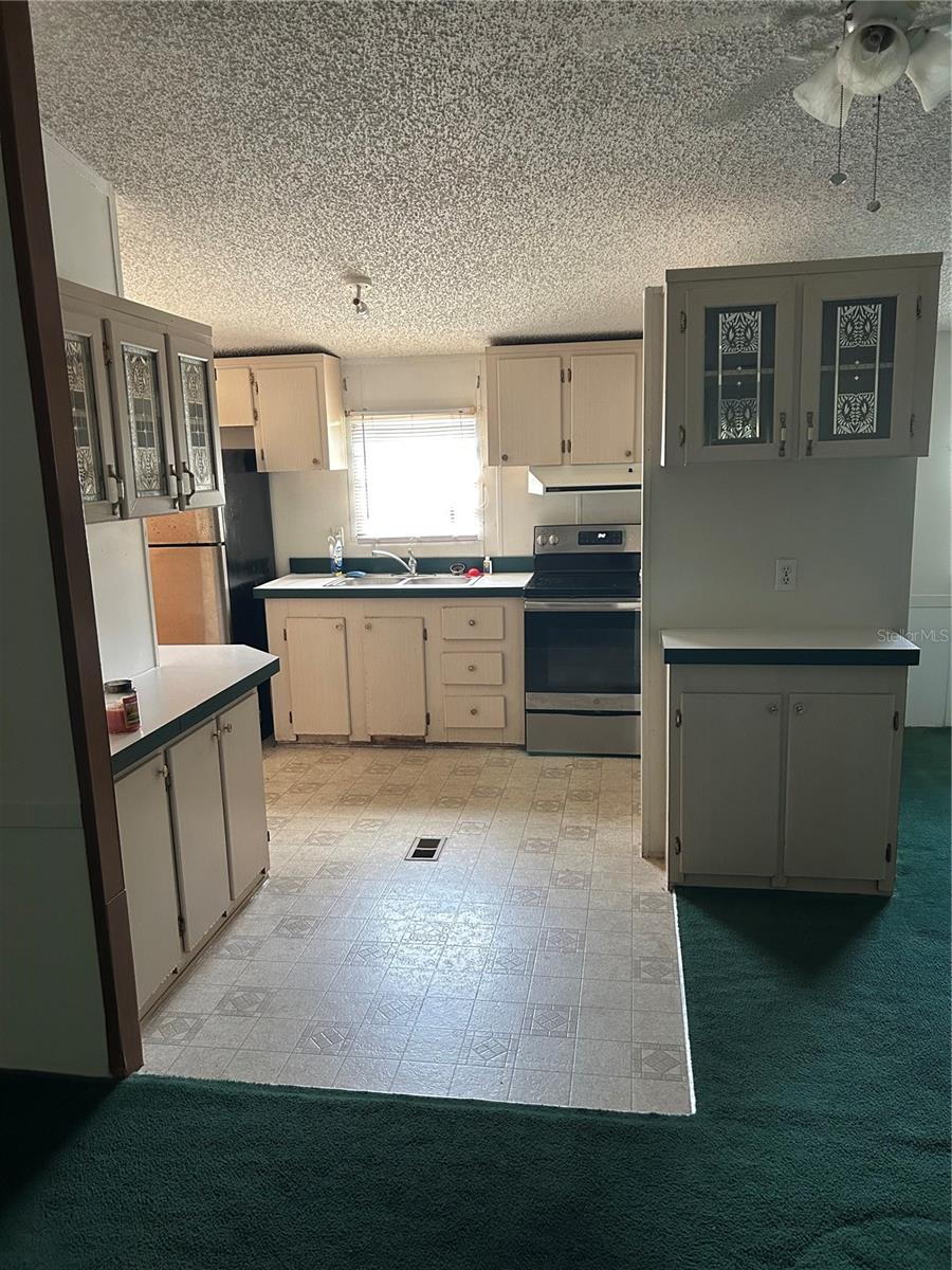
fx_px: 953
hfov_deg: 53.1
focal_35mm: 26
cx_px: 476
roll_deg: +0.5
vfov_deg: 67.3
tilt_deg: -11.1
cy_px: 635
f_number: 1.5
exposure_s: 1/60
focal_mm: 5.7
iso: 320
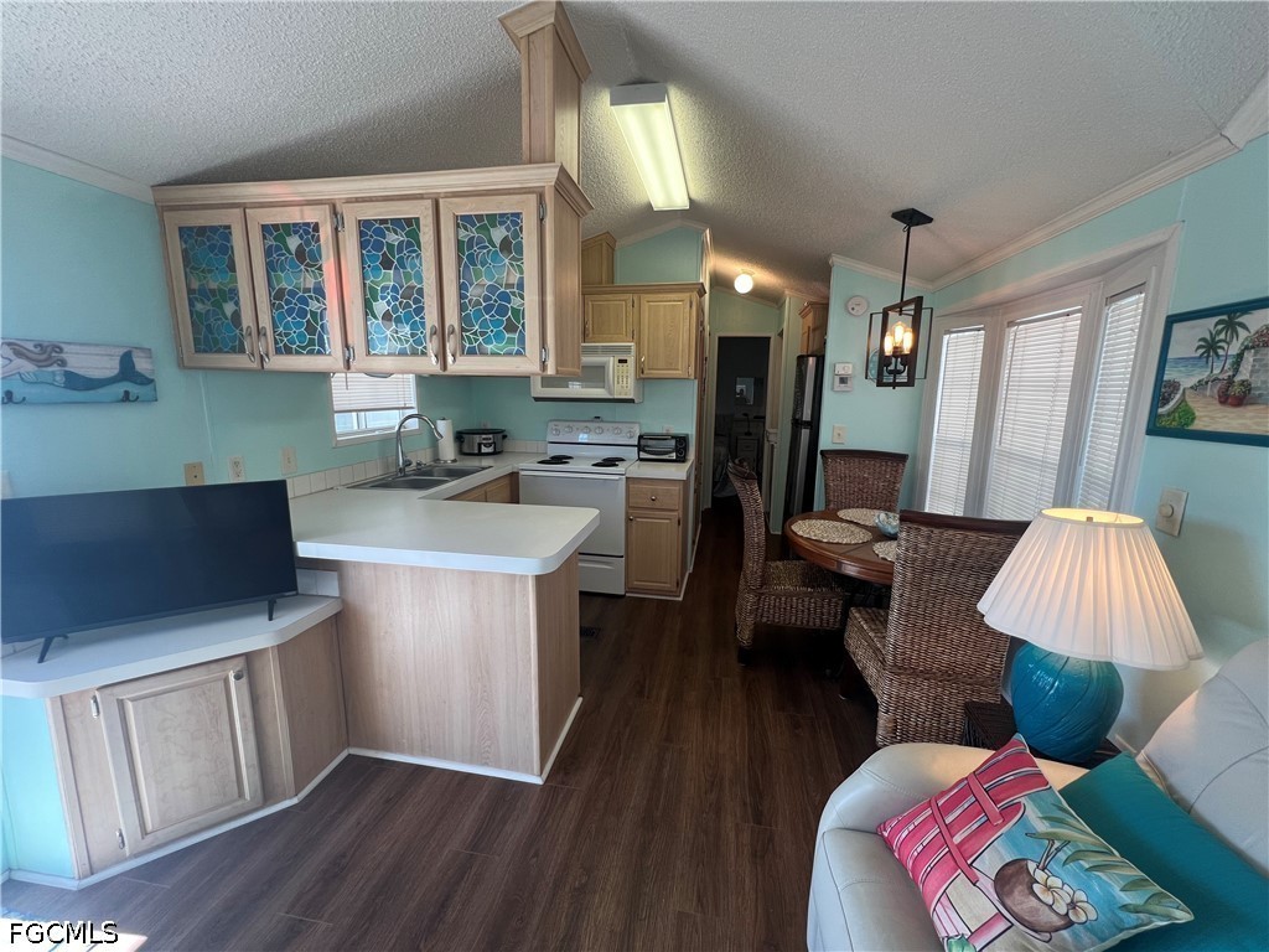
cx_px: 634
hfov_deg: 106.2
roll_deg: -1.2
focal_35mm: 13
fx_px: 477
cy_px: 476
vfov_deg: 89.9
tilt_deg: -10.9
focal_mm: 1.57
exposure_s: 1/120
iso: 100
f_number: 1.8
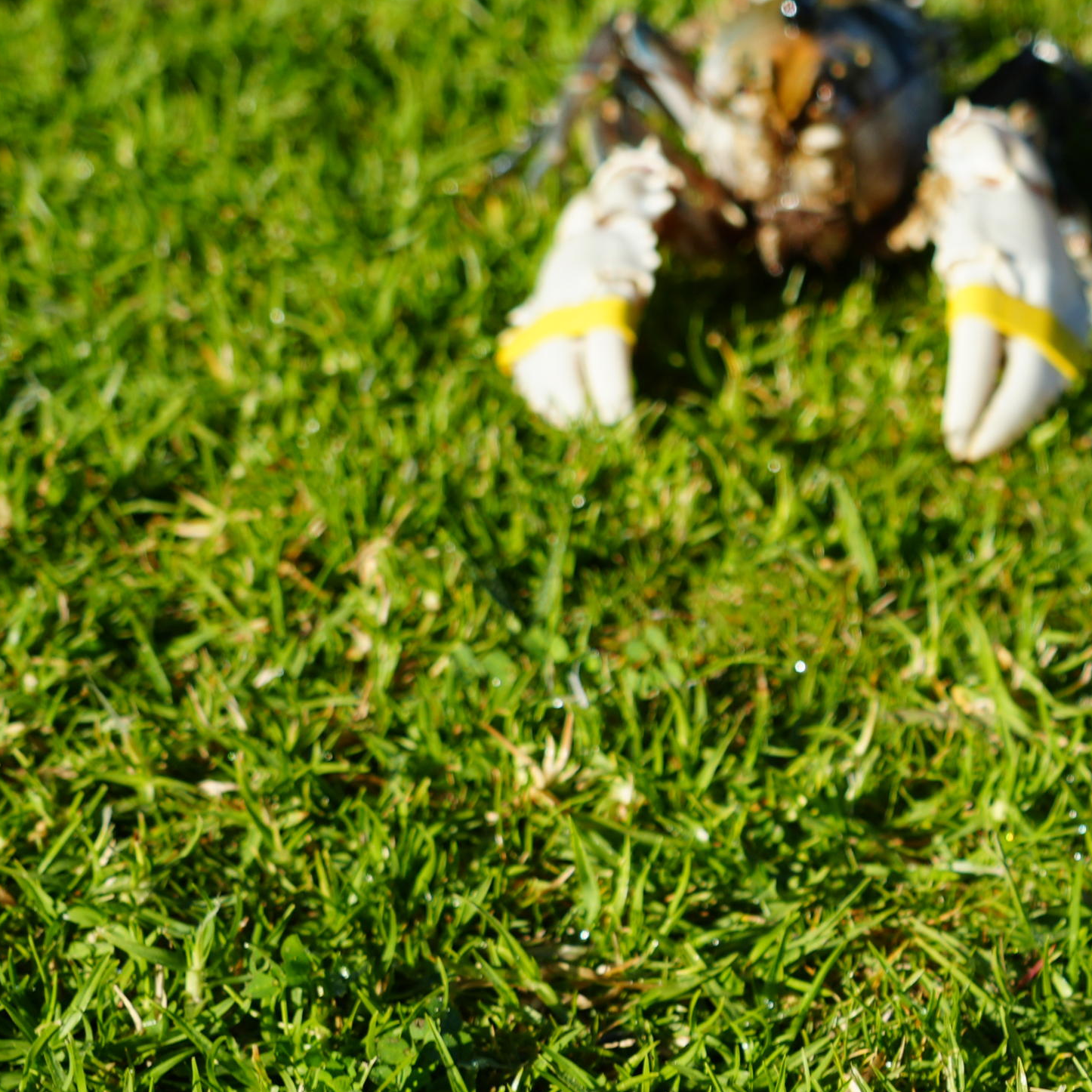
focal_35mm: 141
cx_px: 1590
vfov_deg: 12.3
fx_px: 5032
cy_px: 879
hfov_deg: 11.9
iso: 100
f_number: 5.6
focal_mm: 48
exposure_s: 1/320
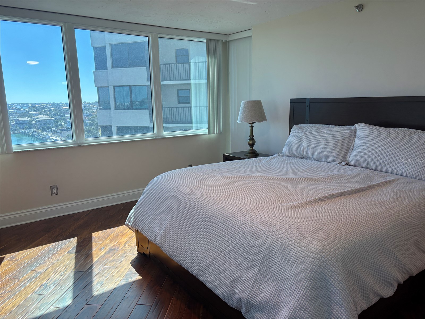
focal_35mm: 26
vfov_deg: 53.1
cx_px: 212
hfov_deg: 67.3
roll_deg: +1.1
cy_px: 160
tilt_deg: -11.3
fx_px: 319
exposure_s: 1/120
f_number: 1.6
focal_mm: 5.96
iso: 64
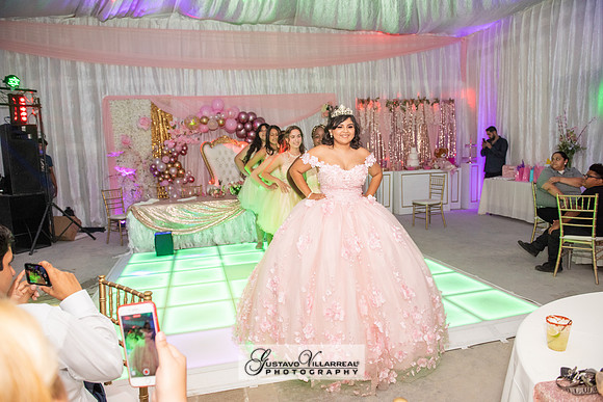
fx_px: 402
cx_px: 302
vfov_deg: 53.2
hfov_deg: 73.7
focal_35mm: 24
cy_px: 201
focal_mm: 24
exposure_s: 1/160
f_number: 4
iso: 1250
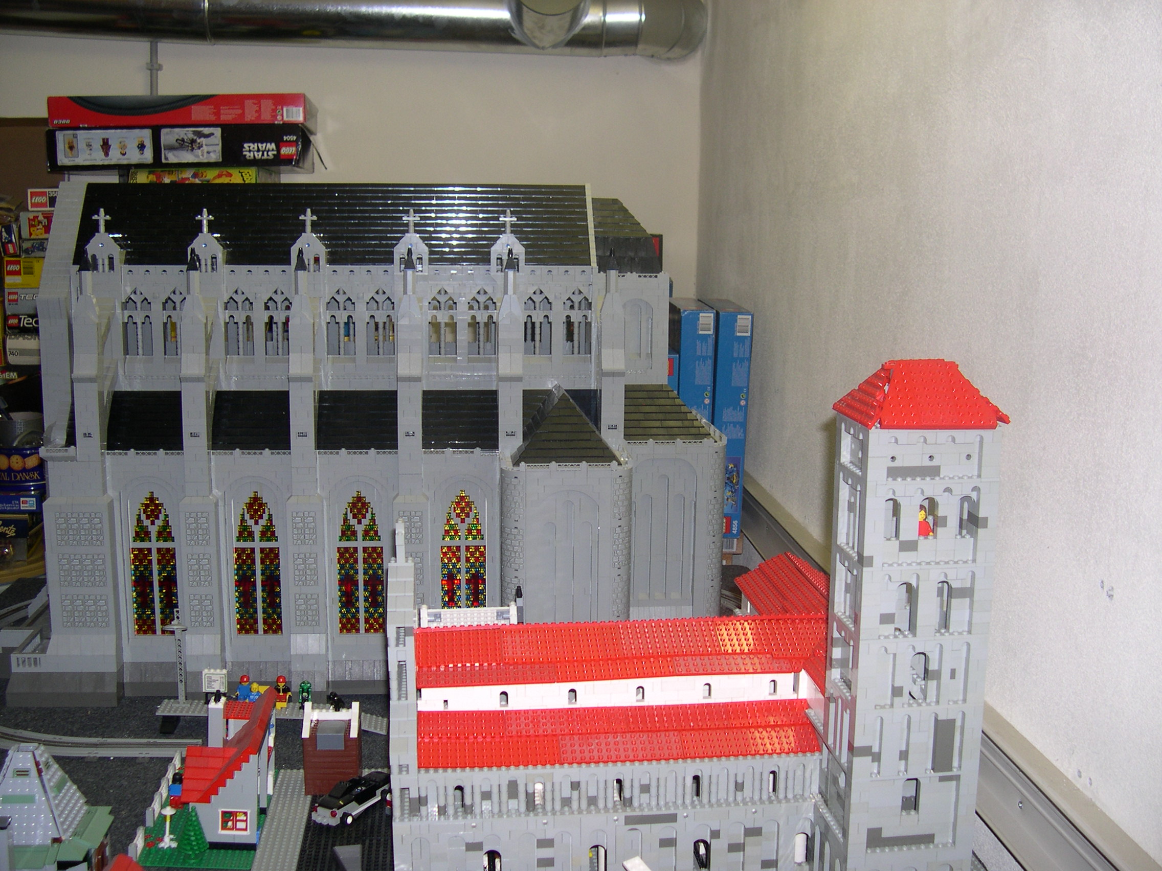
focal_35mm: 38
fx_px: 1276
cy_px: 436
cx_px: 581
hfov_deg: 49.0
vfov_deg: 37.7
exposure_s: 1/60
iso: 100
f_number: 2.8
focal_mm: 8
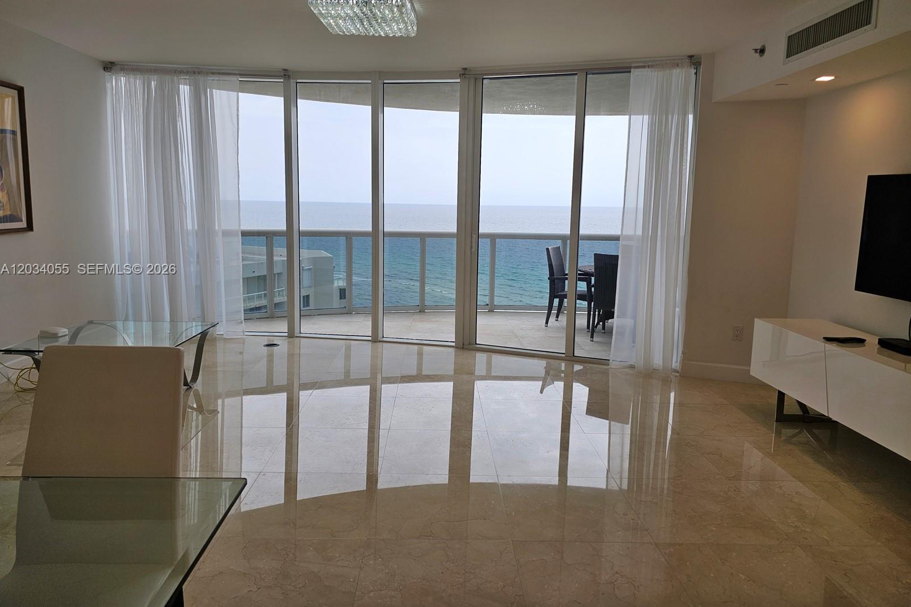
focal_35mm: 24
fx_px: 607
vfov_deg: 53.0
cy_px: 270
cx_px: 455
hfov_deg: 73.7
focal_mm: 6.3
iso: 10
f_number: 1.7
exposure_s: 1/150
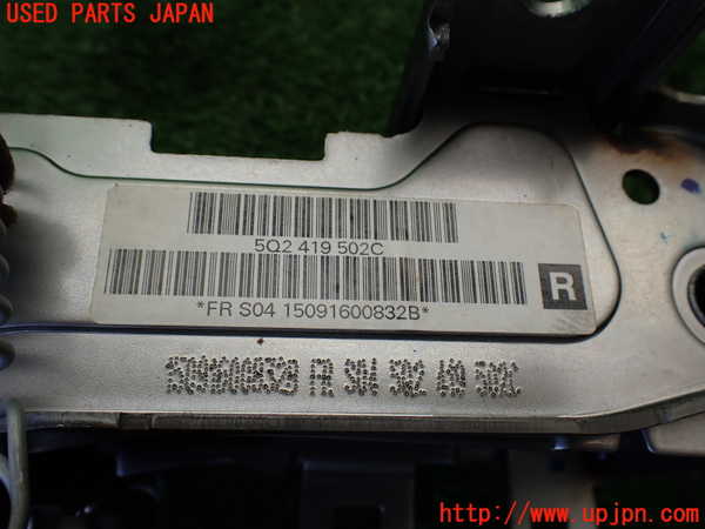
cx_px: 352
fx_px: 611
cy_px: 264
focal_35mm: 30
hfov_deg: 60.0
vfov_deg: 46.8
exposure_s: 1/160
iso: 100
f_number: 3.2
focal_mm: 5.4
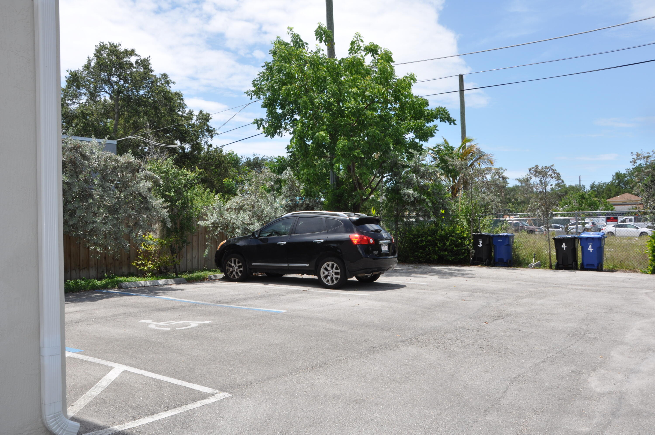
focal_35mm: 33
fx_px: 600
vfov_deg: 39.9
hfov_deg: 57.3
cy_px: 218
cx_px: 328
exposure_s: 1/200
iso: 200
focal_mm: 22
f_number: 13
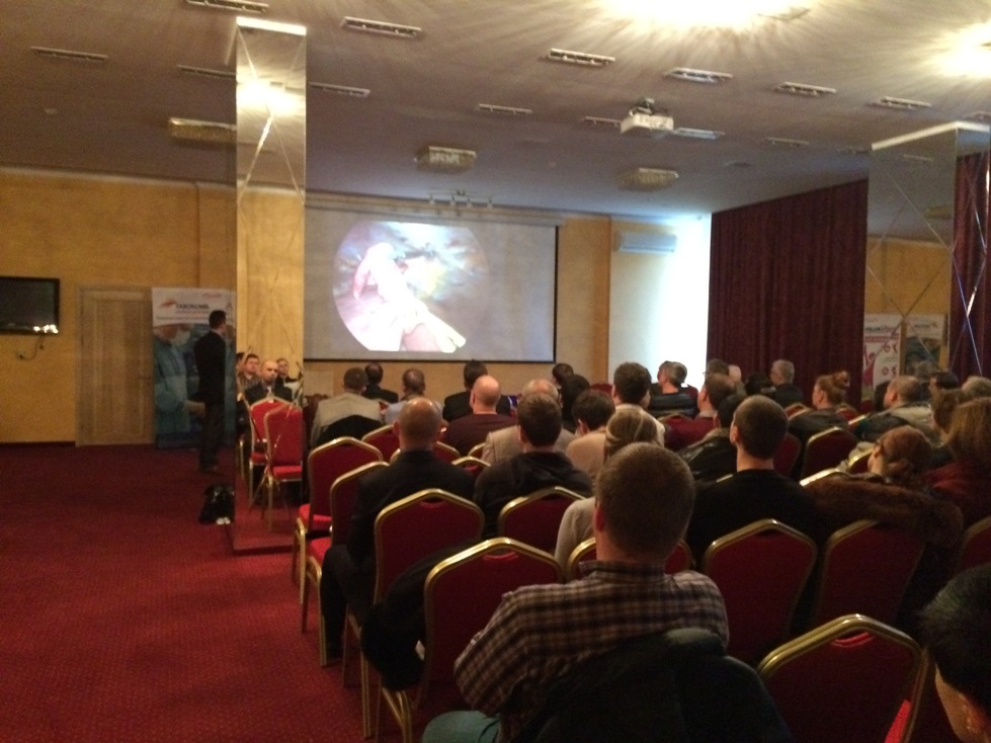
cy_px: 372
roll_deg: -3.1
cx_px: 496
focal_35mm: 29
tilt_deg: +1.4
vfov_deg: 48.2
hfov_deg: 61.7
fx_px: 830
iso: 640
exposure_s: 1/15
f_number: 2.2
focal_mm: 4.15
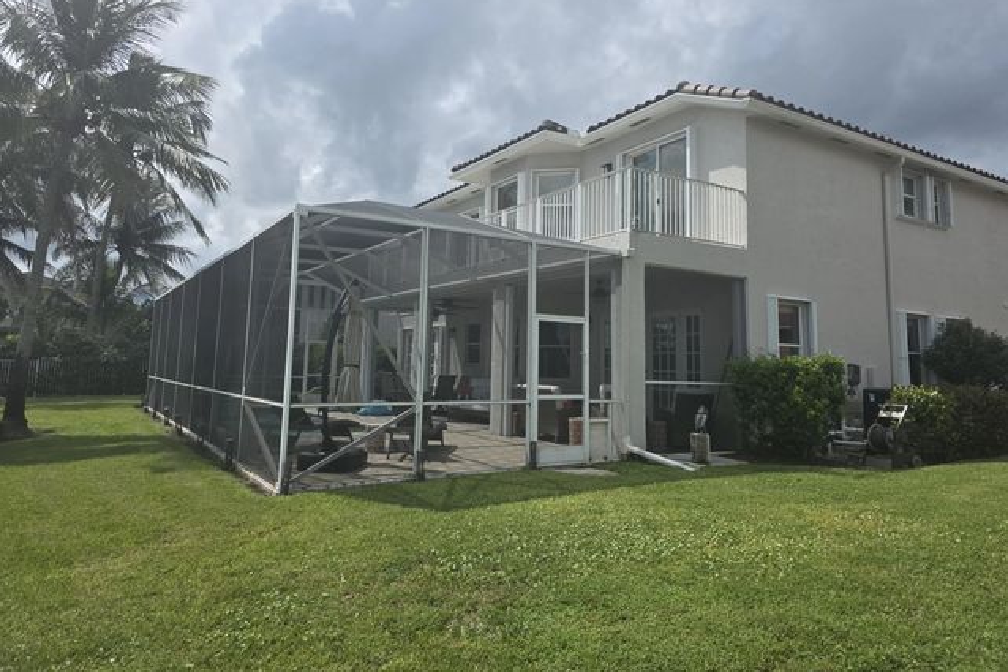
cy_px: 294
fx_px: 672
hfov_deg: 73.8
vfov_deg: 53.0
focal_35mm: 24
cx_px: 504
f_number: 1.7
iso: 80
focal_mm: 6.3
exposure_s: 1/7944
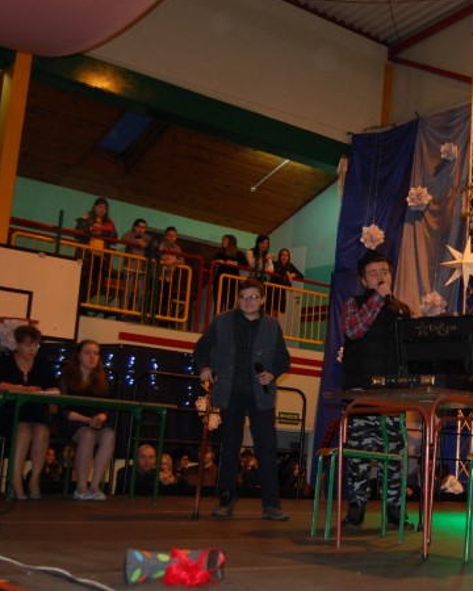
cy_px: 303
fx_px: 962
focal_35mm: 55
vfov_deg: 34.1
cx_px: 451
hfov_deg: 26.4
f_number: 3.8
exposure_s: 1/60
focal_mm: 22
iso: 400
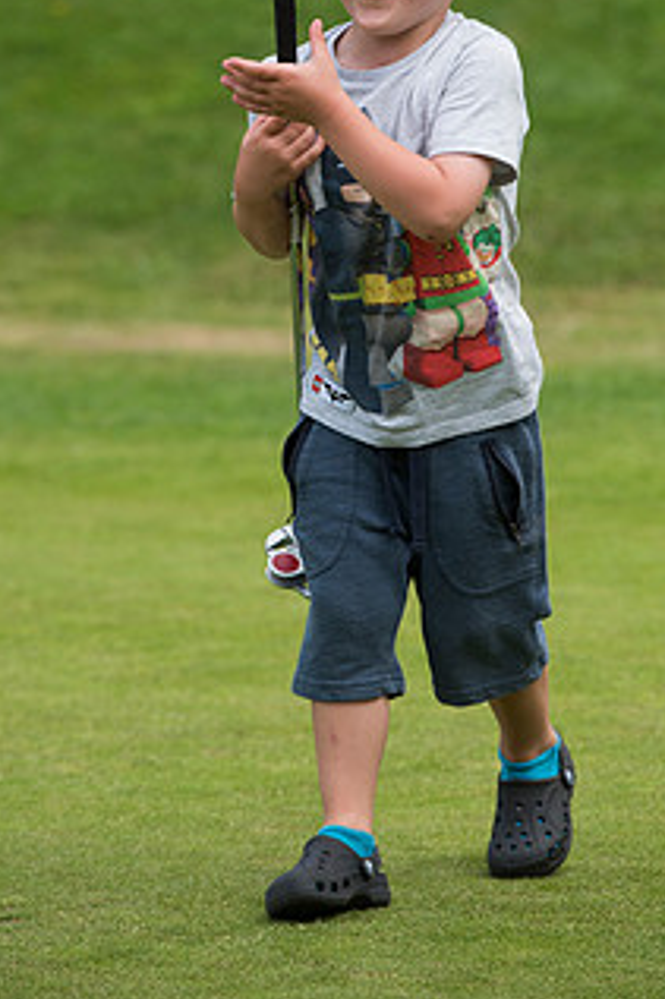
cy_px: 309
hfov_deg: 5.1
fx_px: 7489
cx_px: 309
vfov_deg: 7.6
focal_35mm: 270
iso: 400
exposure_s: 1/1250
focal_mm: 190
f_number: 5.6
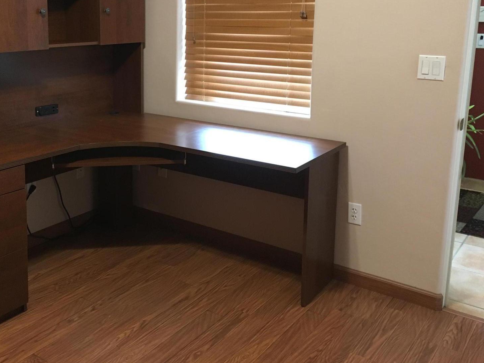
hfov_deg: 46.2
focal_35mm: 40
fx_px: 559
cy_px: 115
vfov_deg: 35.5
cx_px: 167
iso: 200
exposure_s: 1/20
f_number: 2.2
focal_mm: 4.15
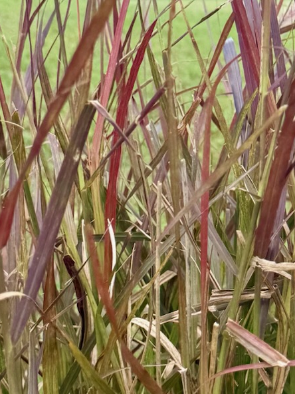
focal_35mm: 83
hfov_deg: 17.6
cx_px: 237
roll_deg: +0.7
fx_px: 943
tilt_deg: -7.5
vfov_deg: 23.4
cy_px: 106
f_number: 1.78
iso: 80
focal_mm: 6.76
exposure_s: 1/3953
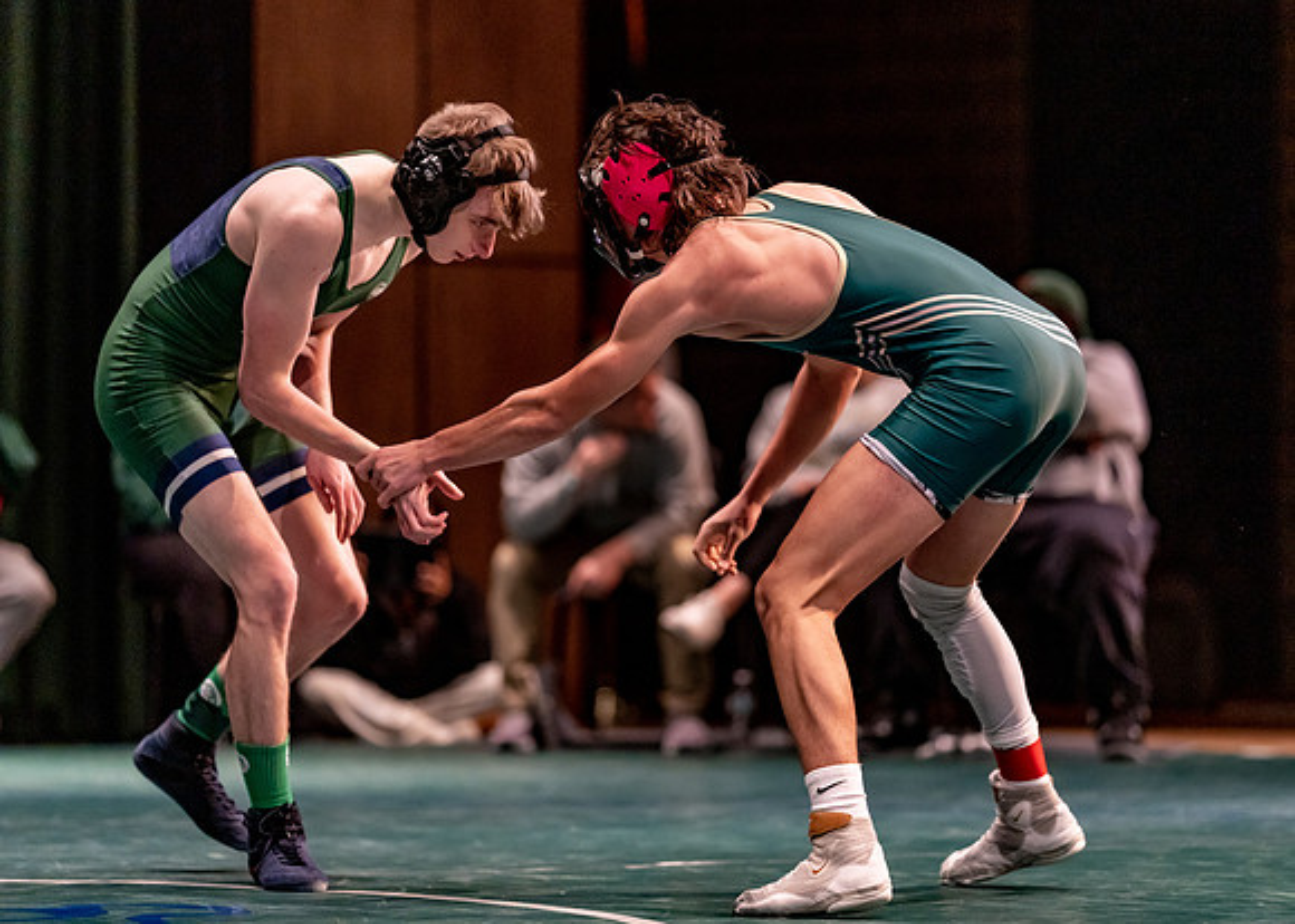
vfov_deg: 9.4
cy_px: 452
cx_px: 751
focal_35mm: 153
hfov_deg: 13.1
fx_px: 5640
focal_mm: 135
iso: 2000
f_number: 1.8
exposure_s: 1/800
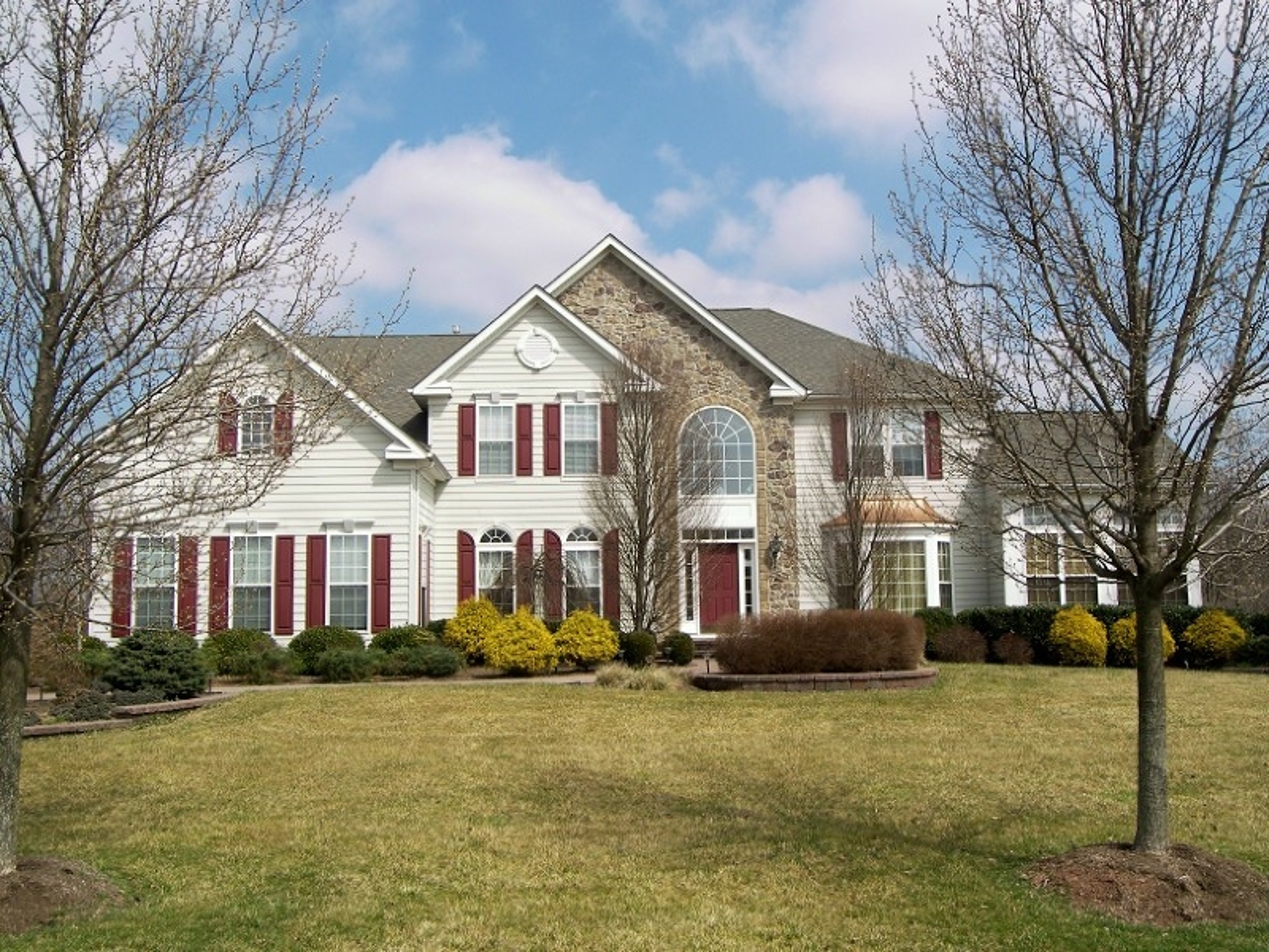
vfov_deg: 40.7
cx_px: 634
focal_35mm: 35
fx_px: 1283
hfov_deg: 52.6
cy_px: 476
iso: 50
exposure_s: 1/800
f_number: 3.2
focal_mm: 7.3
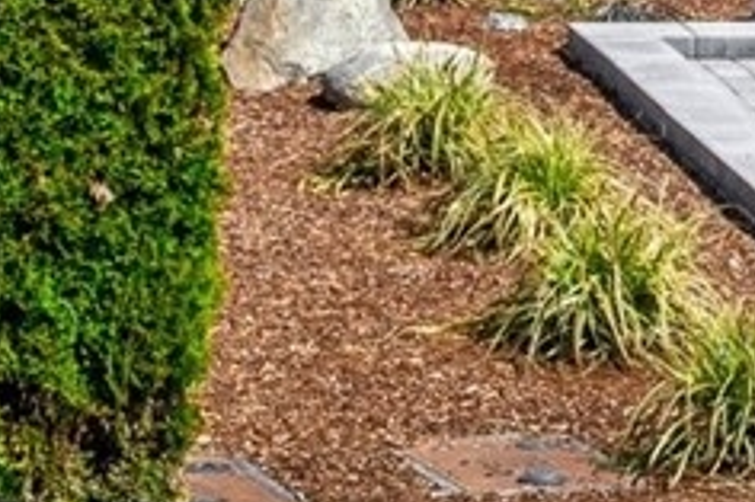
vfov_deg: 3.7
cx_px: 1902
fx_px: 7544
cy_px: -881
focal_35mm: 360
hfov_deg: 5.5
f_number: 8
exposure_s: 1/400
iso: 100
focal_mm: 50
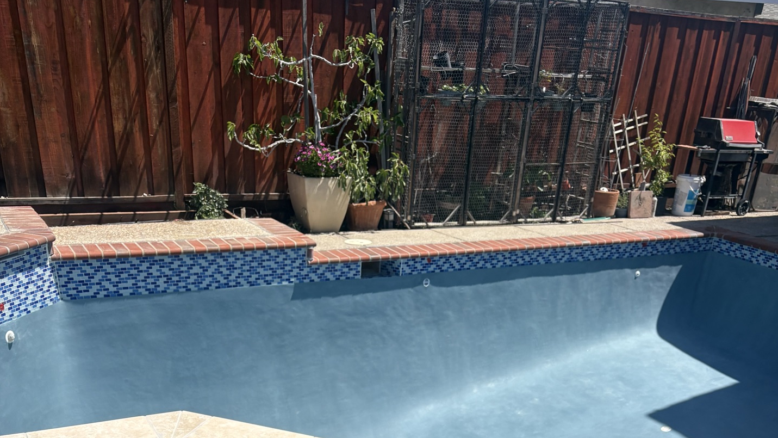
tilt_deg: -31.4
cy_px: 518
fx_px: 784
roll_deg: -3.4
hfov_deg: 52.8
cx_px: 390
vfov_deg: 27.6
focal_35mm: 38
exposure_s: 1/4065
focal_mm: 5.96
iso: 50
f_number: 1.6
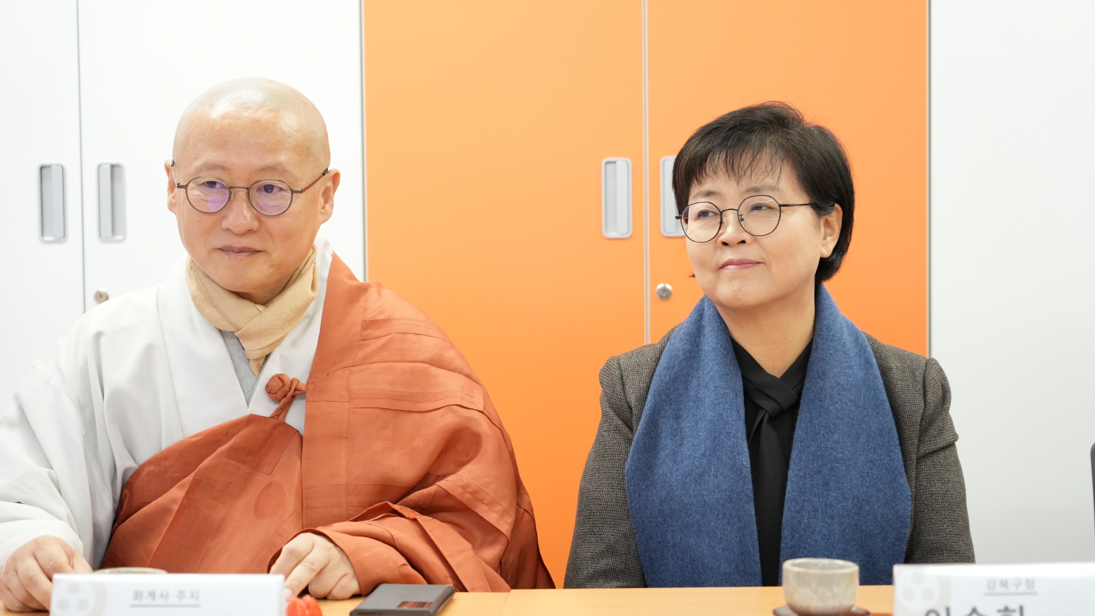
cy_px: 364
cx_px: 547
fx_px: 2381
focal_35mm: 82
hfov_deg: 25.9
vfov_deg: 14.7
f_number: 4
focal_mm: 78
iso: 2000
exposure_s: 1/160
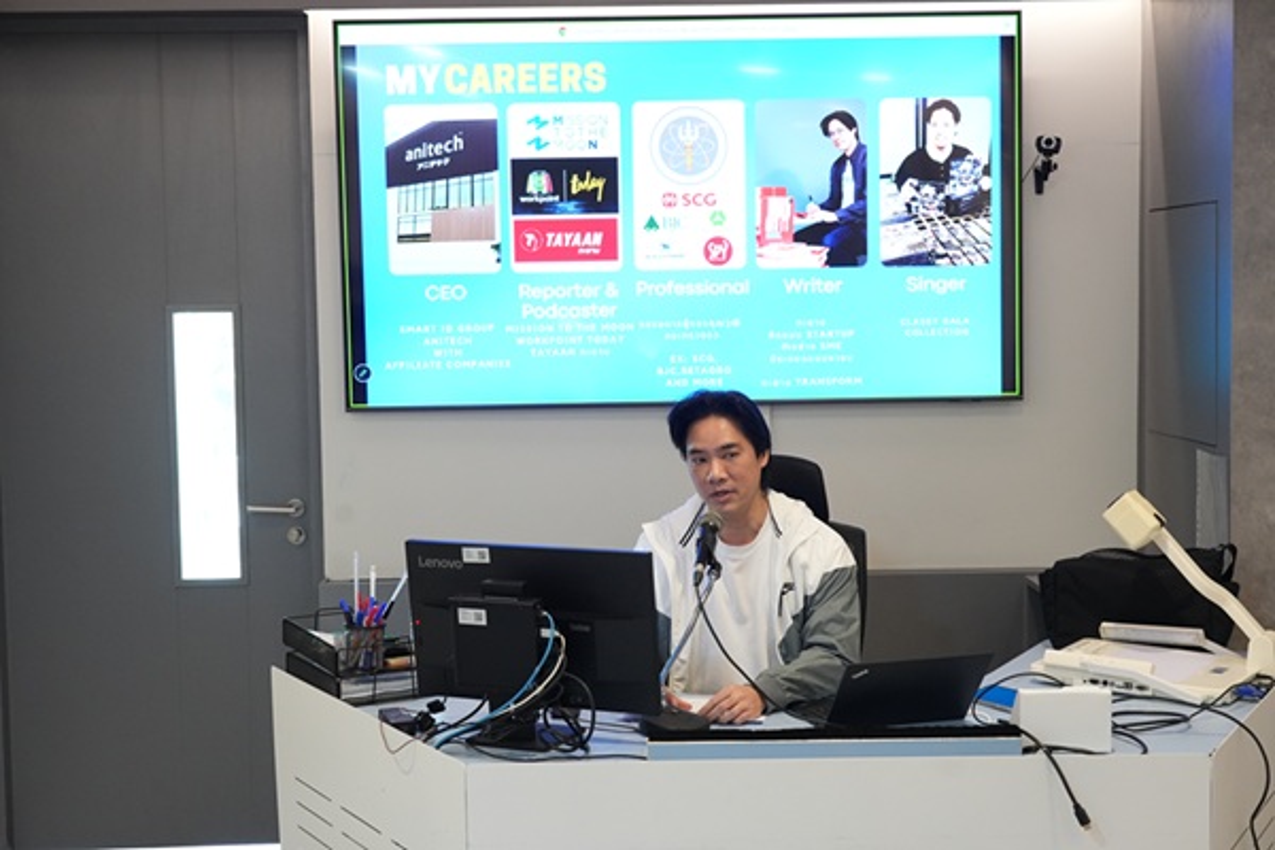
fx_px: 1735
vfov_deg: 27.5
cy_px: 425
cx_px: 638
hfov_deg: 40.3
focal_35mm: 49
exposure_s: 1/125
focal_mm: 49
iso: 3200
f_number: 5.6
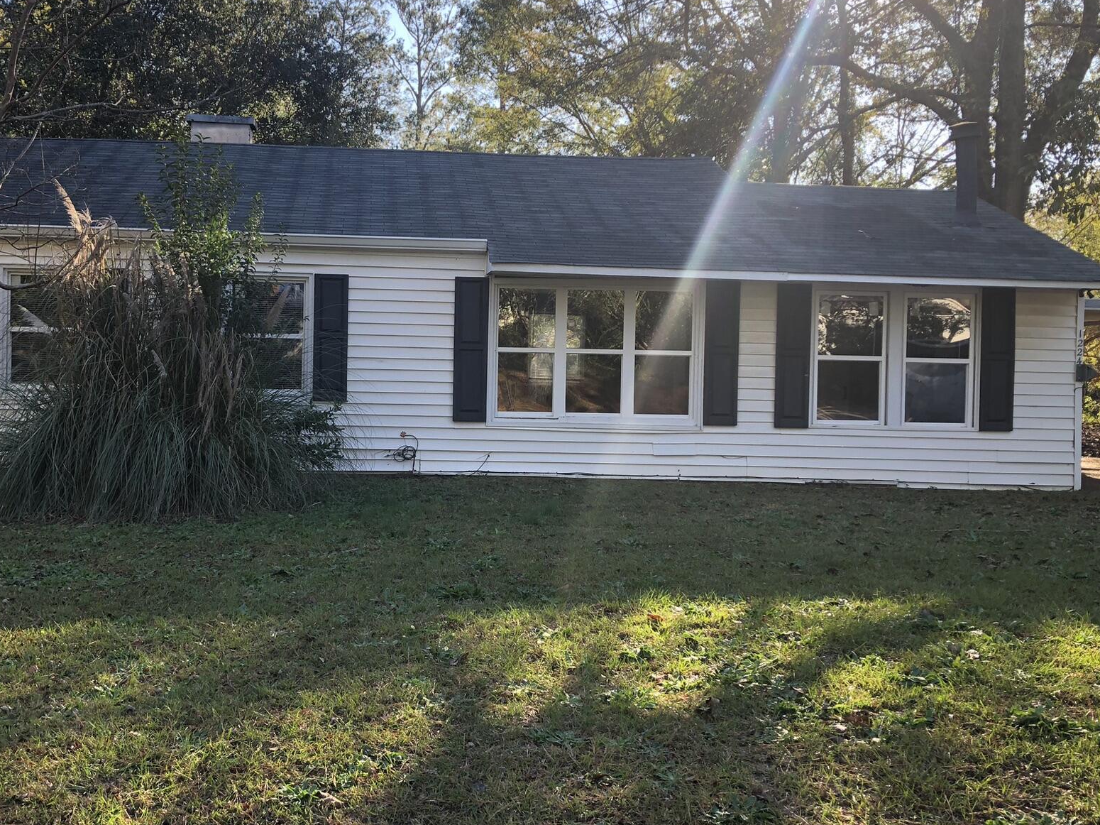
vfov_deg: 38.6
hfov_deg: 49.8
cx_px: 438
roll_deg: -0.9
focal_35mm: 37
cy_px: 388
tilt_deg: -2.7
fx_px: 1176
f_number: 1.8
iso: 20
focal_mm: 3.99
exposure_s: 1/225
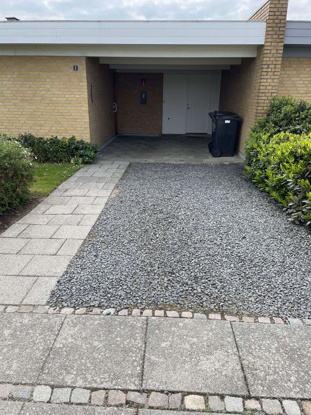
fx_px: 311
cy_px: 208
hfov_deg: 53.1
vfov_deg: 67.3
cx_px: 156
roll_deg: -0.3
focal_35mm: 26
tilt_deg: -19.4
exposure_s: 1/1855
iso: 32
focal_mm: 4.2
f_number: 1.6
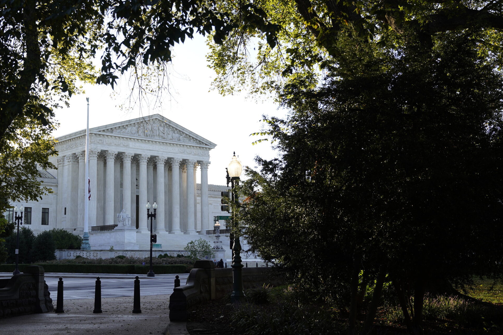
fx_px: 671
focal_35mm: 48
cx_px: 174
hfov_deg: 40.7
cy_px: 118
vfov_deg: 27.9
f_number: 4.5
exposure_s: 1/200
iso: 100
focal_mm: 36
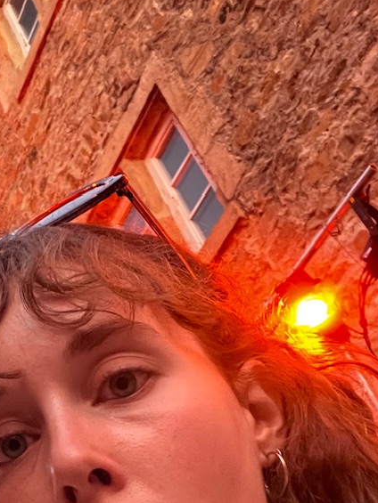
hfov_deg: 20.7
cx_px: -21
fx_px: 990
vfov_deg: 28.1
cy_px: 391
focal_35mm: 68
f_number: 2.2
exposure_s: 1/16
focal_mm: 2.71
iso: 800
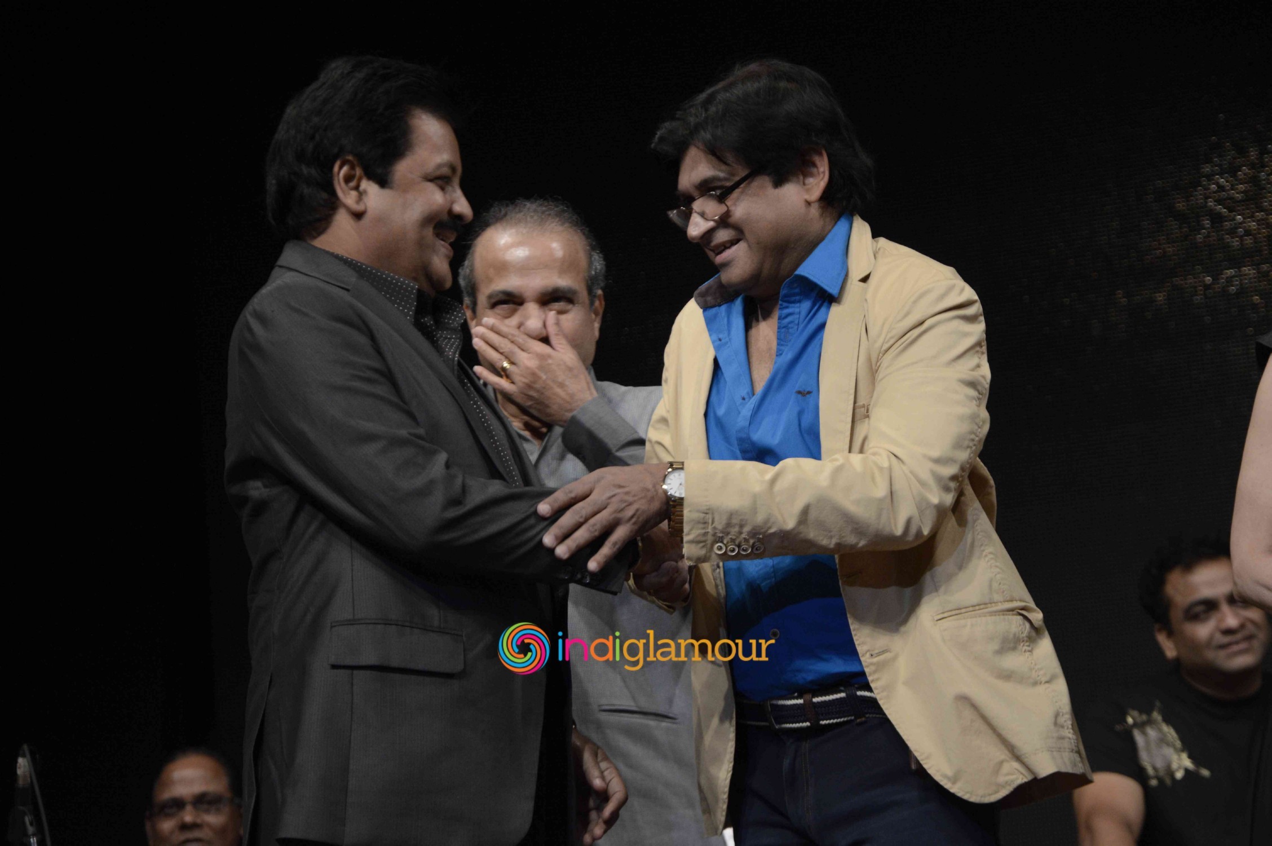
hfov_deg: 13.1
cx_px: 636
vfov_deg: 8.7
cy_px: 423
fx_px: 5560
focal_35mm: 158
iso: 800
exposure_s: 1/160
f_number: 6.3
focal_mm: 105
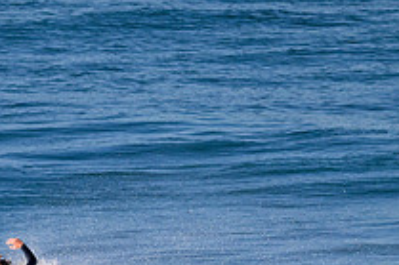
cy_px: 323
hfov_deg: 1.7
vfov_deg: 1.1
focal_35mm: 1196
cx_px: 61
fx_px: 13245
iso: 2000
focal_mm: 430
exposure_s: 1/2000
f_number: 11
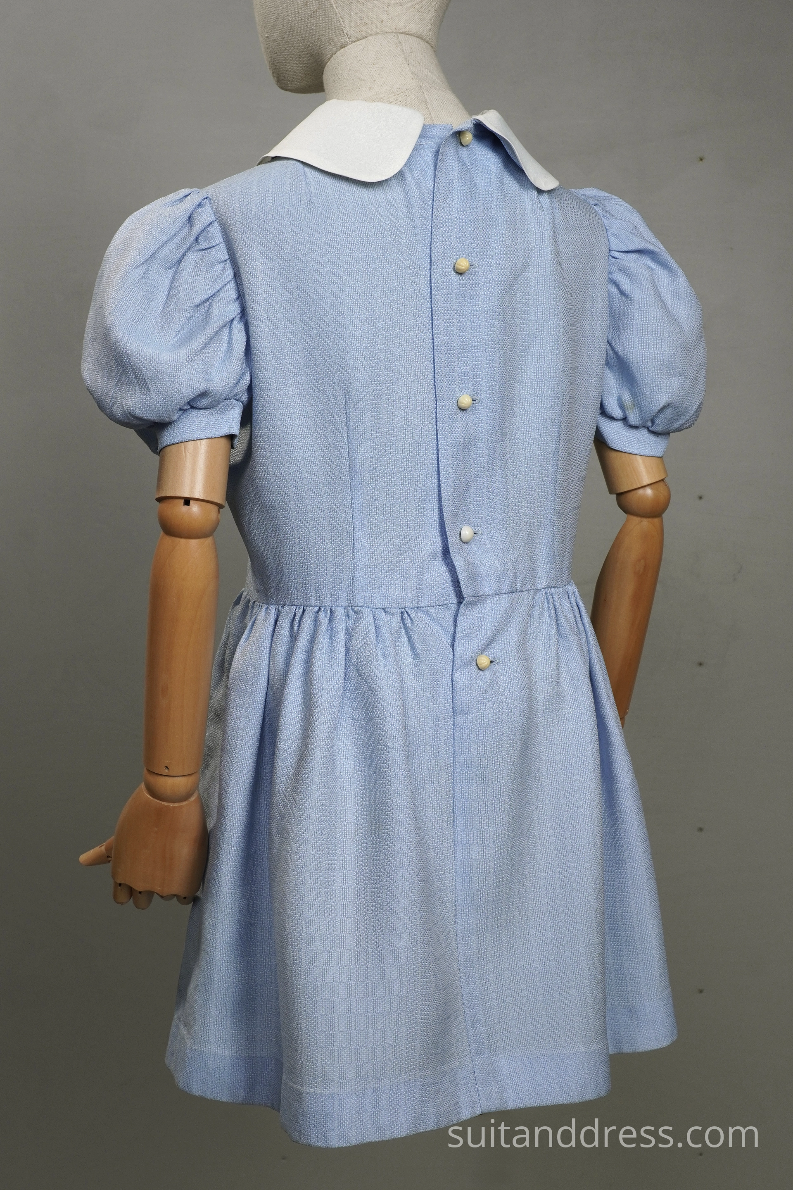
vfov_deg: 41.1
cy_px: 595
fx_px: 1586
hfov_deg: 28.1
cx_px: 396
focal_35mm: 48
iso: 400
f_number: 9
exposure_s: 1/50
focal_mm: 32
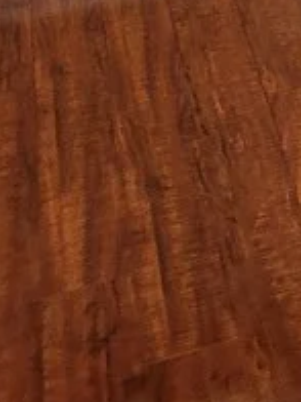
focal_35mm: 120
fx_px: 1391
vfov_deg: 14.5
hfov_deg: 10.6
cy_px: -308
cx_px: 729
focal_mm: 5.4
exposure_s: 1/120
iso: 400
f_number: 1.8
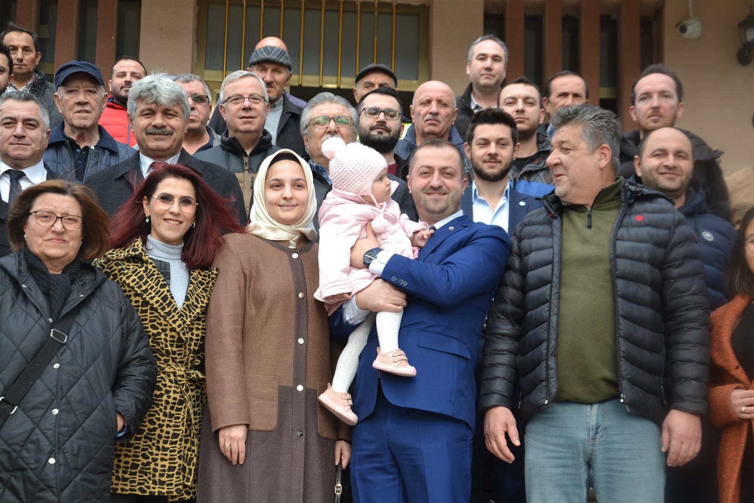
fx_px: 1257
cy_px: 252
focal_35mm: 60
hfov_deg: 33.4
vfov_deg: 22.6
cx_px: 377
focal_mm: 40
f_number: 5.6
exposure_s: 1/125
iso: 220
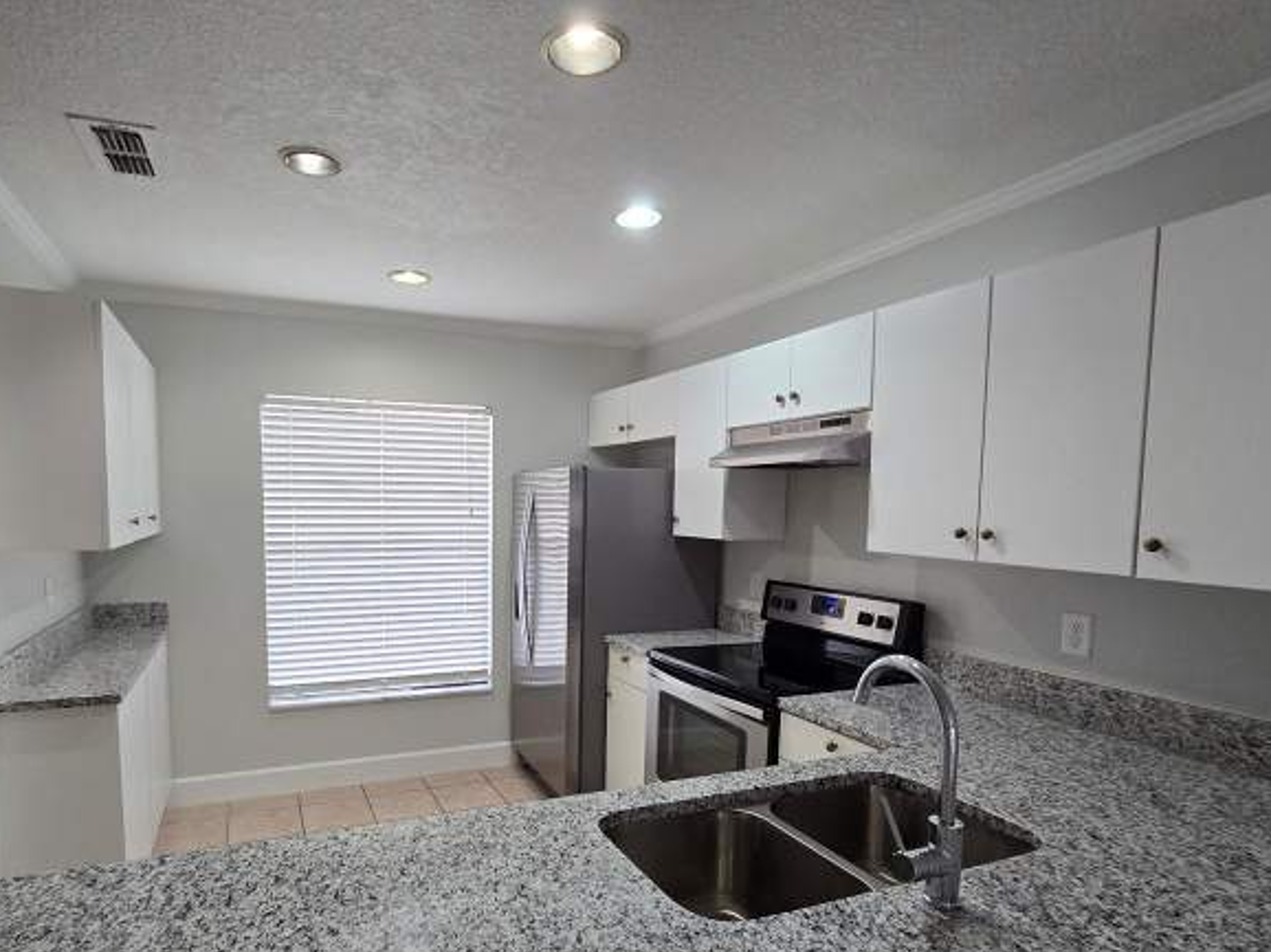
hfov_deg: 87.1
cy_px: 587
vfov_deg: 70.6
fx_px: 661
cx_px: 539
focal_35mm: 18
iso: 200
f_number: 2.2
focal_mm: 2.2
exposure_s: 1/60
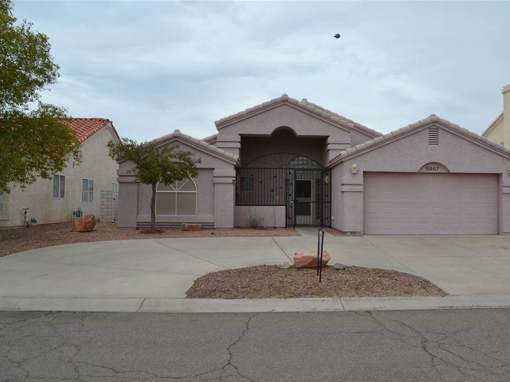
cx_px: 285
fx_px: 442
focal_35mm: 30
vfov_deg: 46.8
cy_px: 196
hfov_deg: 59.8
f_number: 8
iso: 100
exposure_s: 1/250
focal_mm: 18
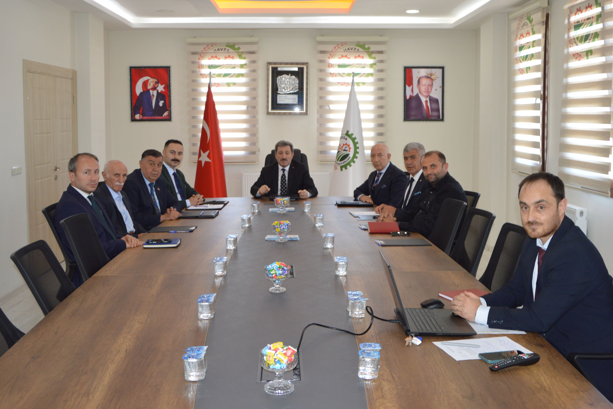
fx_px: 562
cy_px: 204
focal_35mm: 33
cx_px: 306
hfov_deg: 57.2
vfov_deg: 40.0
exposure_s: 1/100
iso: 400
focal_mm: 22
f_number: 4
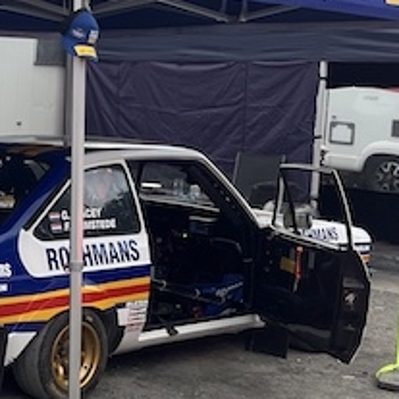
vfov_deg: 19.5
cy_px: 139
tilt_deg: -3.7
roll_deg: +0.0
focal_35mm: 89
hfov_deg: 17.5
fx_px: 1161
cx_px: -204
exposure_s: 1/121
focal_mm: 5.1
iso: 100
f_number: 1.6
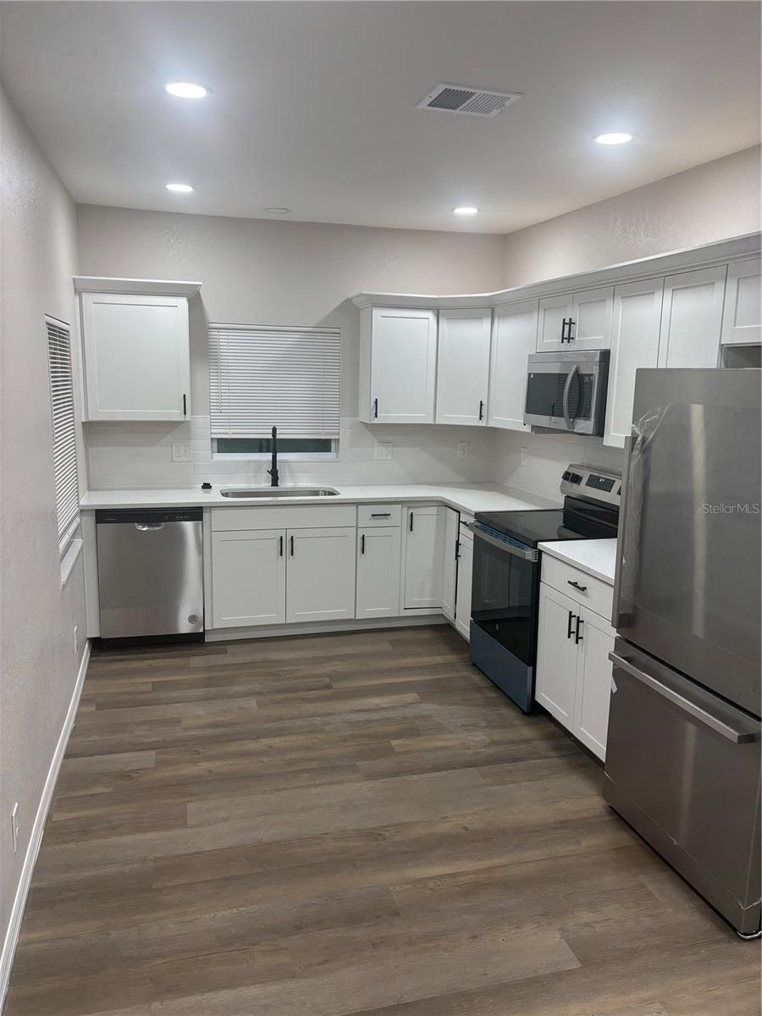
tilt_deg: -10.6
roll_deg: -1.3
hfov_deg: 53.1
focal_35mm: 26
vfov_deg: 67.3
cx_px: 381
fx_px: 763
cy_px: 508
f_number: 1.6
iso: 125
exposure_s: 1/120
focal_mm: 5.96
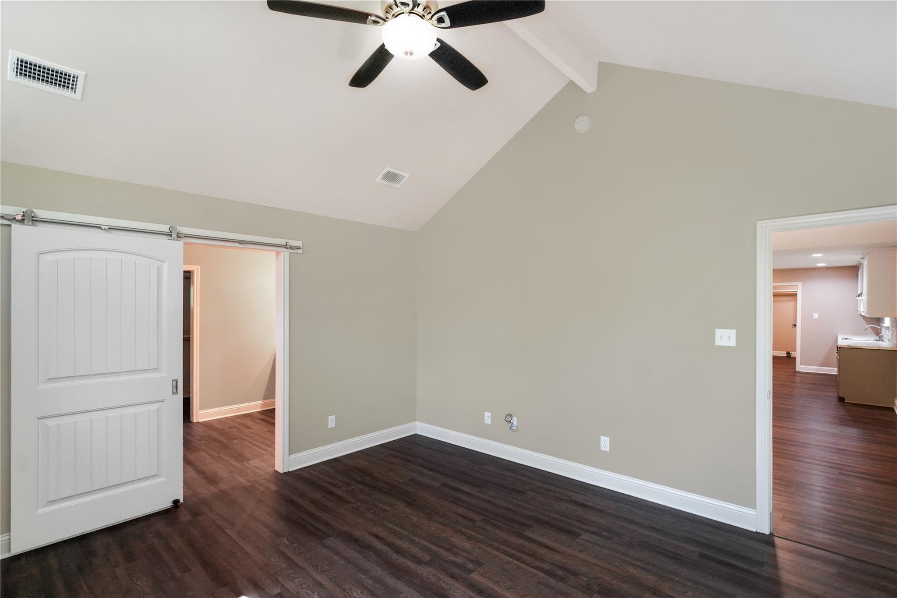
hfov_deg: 96.7
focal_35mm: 16
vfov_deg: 73.7
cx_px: 448
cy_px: 299
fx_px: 399
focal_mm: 16
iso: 3200
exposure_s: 1/160
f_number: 4
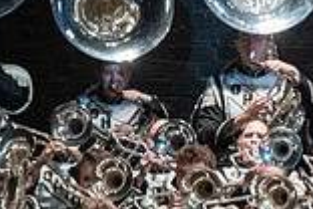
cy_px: 342
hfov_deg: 2.6
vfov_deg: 1.8
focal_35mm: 779
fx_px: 6772
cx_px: -46
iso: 4000
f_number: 4
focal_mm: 140
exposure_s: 1/500
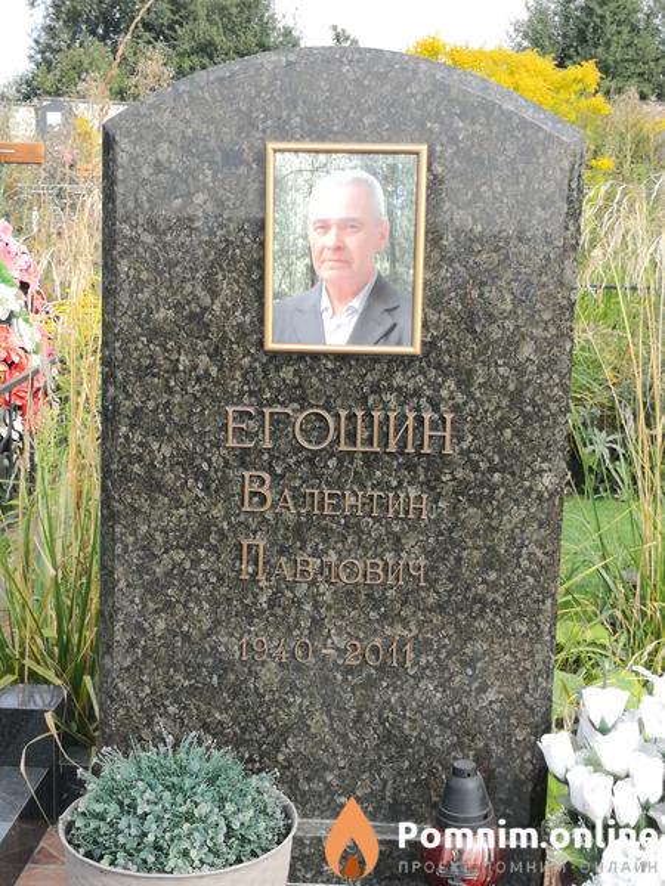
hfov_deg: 29.1
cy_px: 443
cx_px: 332
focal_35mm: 50
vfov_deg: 38.2
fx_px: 1281
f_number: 1.6
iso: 50
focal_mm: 3.95
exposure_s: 1/603
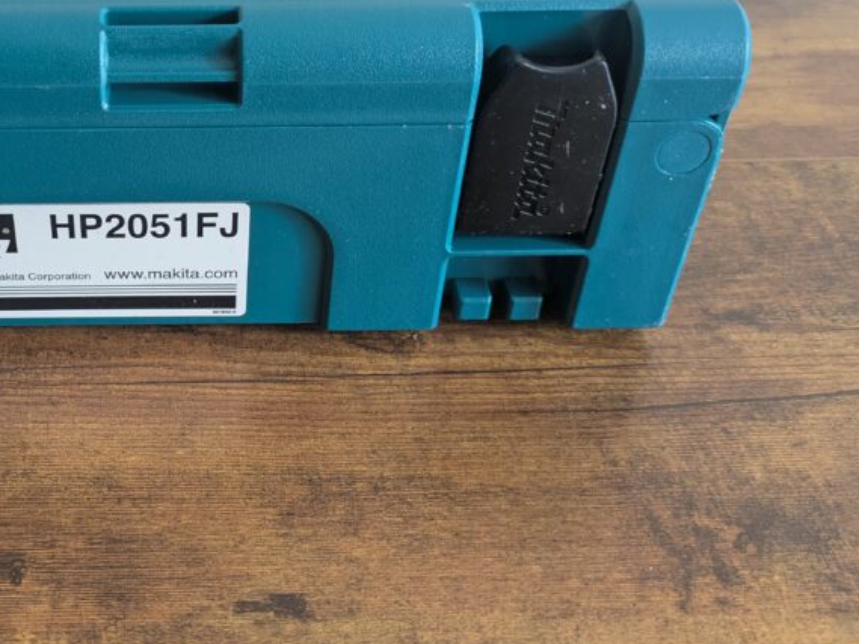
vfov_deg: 31.6
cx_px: 155
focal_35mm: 45
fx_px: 1117
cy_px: 158
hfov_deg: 40.1
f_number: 1.89
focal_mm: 5.43
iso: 338
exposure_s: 1/50
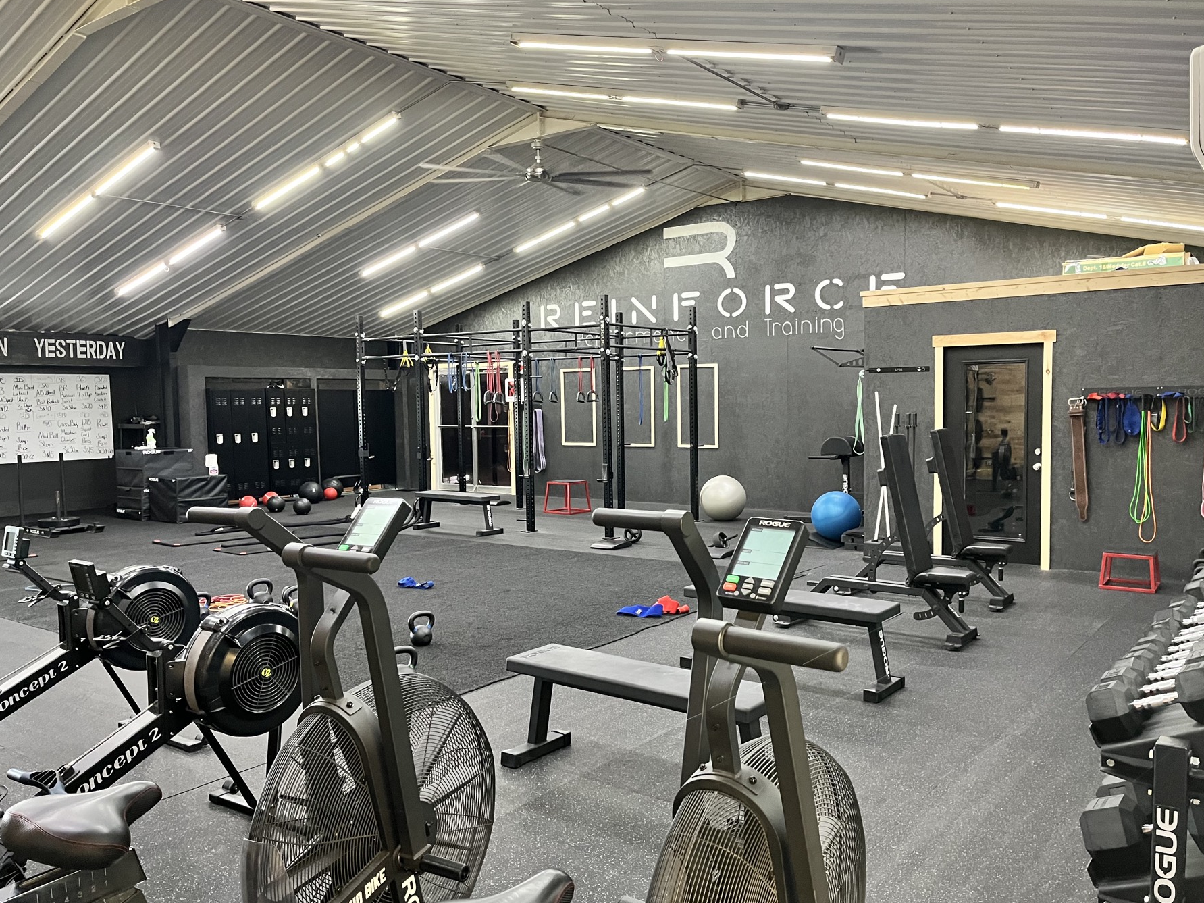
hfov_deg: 63.4
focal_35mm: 28
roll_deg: +0.9
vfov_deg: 49.7
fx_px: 974
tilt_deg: -3.8
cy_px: 468
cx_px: 633
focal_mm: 5.1
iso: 500
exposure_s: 1/60
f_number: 1.6
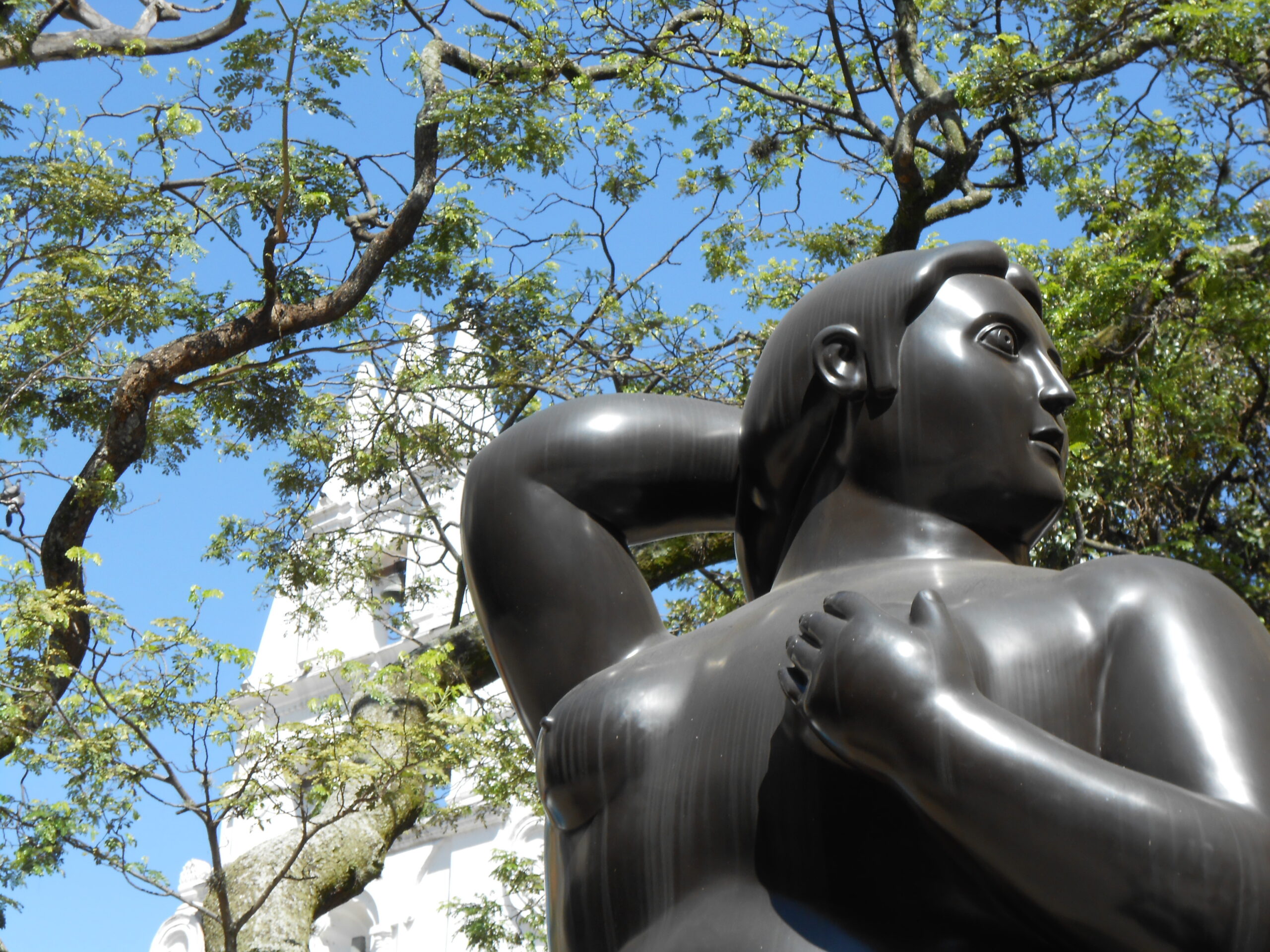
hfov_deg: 27.0
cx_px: 635
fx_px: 2642
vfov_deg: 20.4
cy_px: 476
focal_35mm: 72
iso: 80
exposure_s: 1/160
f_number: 6
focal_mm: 12.8
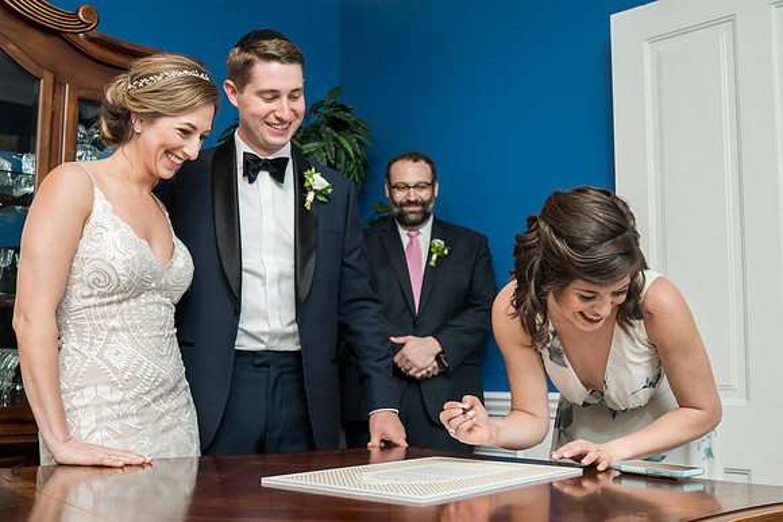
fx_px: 879
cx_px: 392
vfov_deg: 33.1
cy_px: 292
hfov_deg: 48.0
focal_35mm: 40
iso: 1600
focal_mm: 35
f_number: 5.6
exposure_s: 1/200
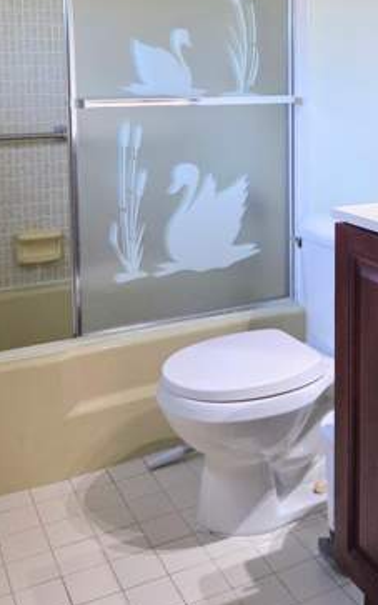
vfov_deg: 44.3
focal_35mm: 43
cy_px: 133
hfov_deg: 29.7
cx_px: 250
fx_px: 708
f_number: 1.8
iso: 320
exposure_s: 1/120
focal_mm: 5.4
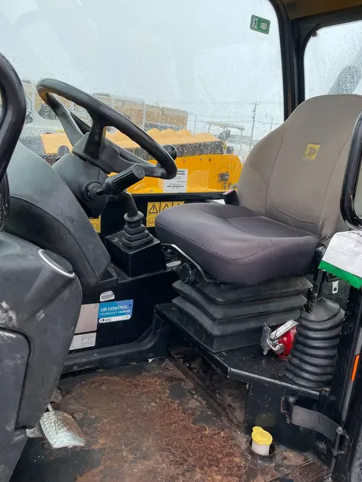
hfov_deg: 46.8
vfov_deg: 59.9
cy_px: 221
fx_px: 418
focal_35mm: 30
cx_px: 192
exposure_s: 1/410
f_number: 1.6
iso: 32
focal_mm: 4.2
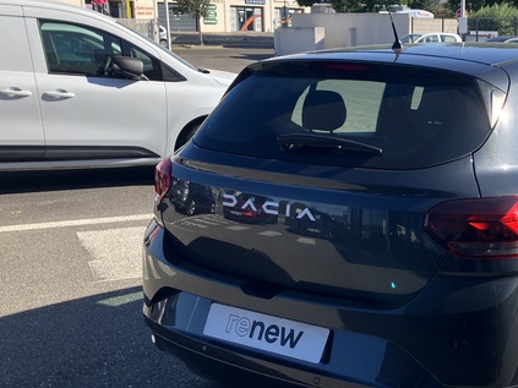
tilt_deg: -12.6
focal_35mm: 53
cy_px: 222
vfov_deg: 27.5
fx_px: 793
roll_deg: -0.5
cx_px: 468
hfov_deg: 34.2
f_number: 1.8
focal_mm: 3.99
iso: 32
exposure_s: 1/972
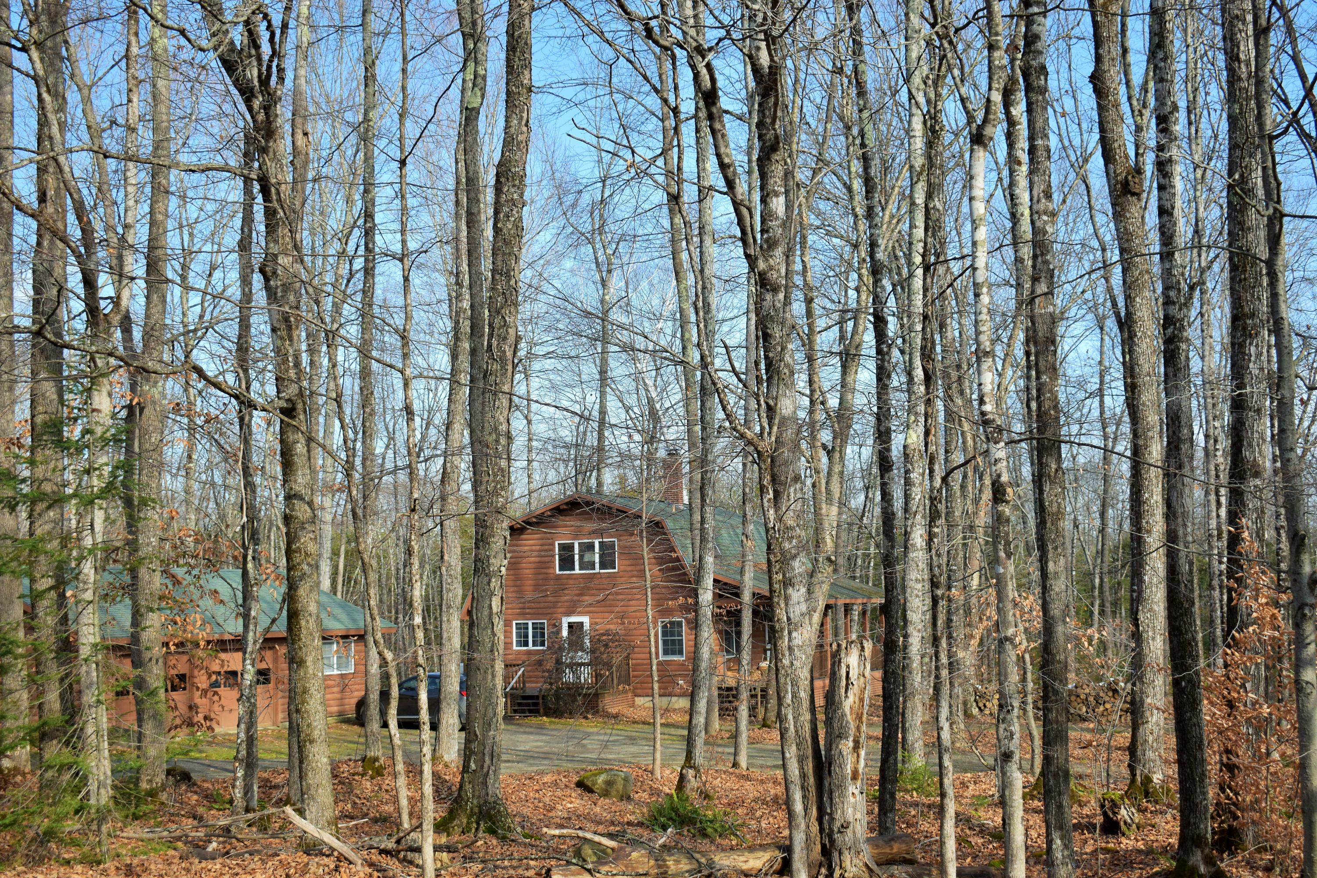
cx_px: 658
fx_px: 1591
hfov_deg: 45.0
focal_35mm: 44
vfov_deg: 30.8
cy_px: 439
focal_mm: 29
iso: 200
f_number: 4.2
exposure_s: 1/800
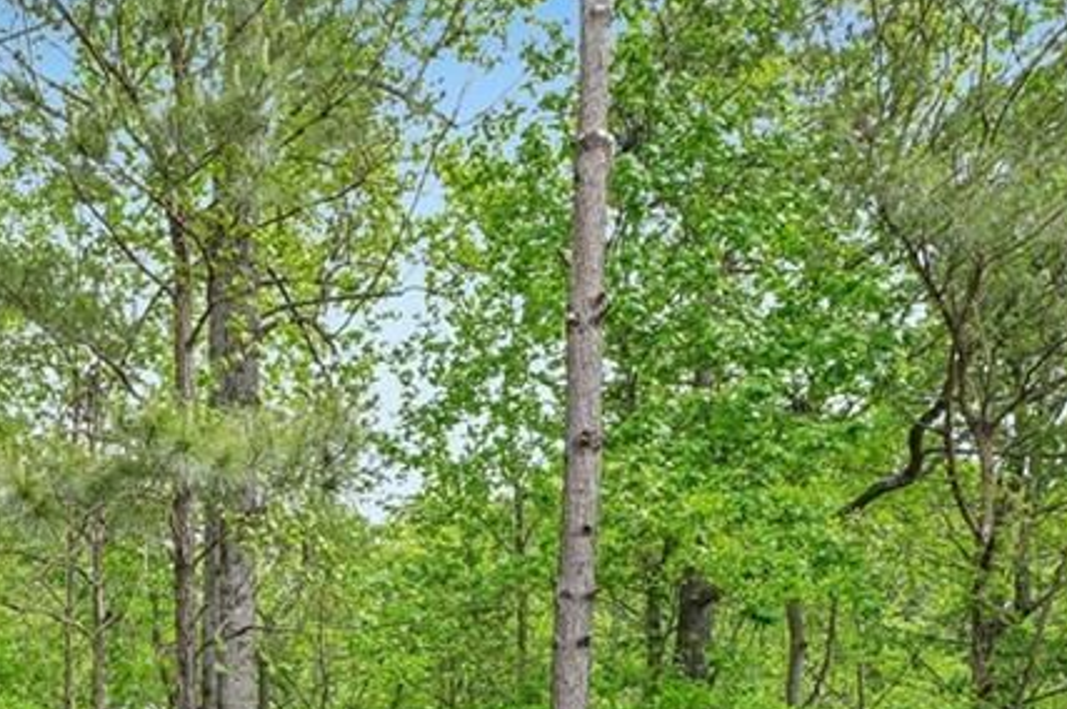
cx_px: 145
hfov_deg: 48.6
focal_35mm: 36
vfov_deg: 32.1
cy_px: 795
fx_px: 1066
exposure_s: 1/30
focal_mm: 15
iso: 160
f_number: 8
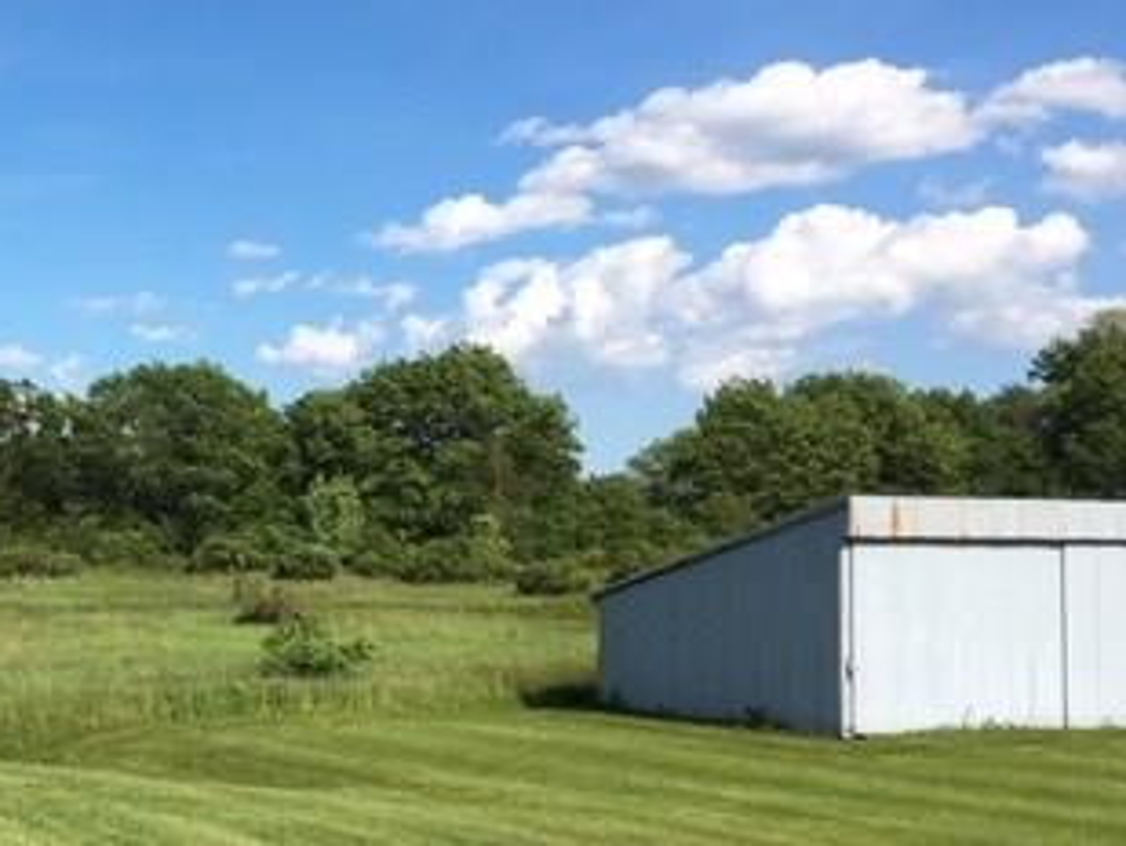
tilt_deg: +4.1
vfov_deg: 24.4
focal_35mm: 60
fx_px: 1952
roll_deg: +0.0
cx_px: 22
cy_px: 496
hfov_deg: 30.1
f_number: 2.2
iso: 25
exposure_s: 1/1876
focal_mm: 4.15
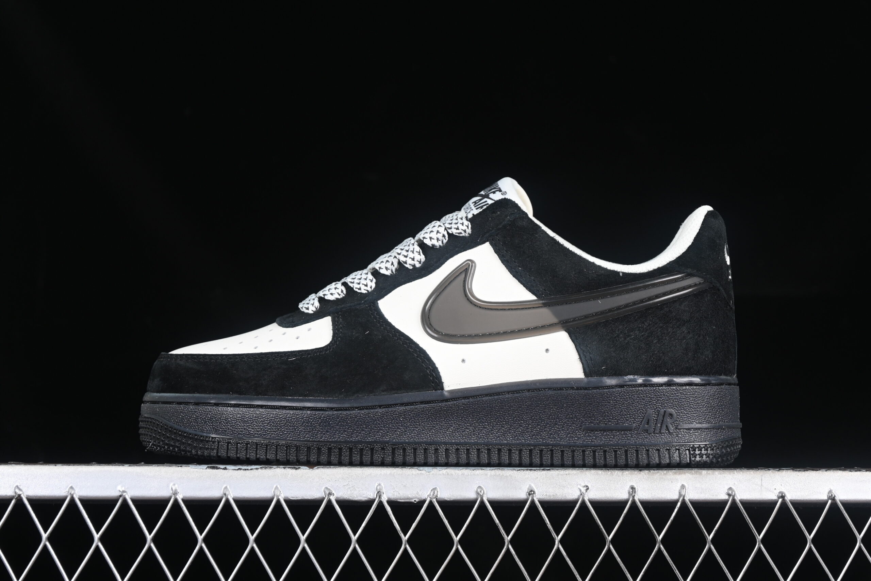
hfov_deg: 27.0
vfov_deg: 18.2
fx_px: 1815
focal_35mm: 75
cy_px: 290
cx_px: 436
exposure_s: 1/60
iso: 160
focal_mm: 50
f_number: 6.3
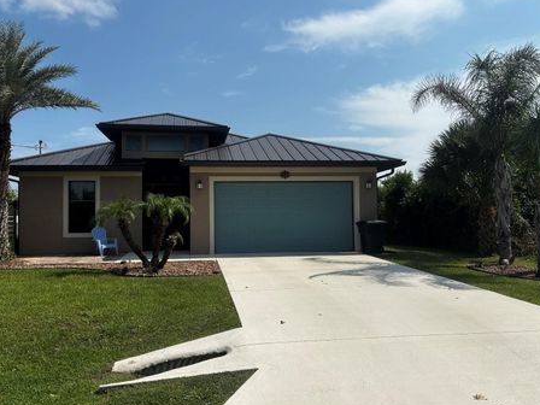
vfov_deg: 48.2
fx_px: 452
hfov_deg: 61.6
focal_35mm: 29
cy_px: 202
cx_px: 258
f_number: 1.6
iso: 50
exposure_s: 1/5348
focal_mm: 5.96
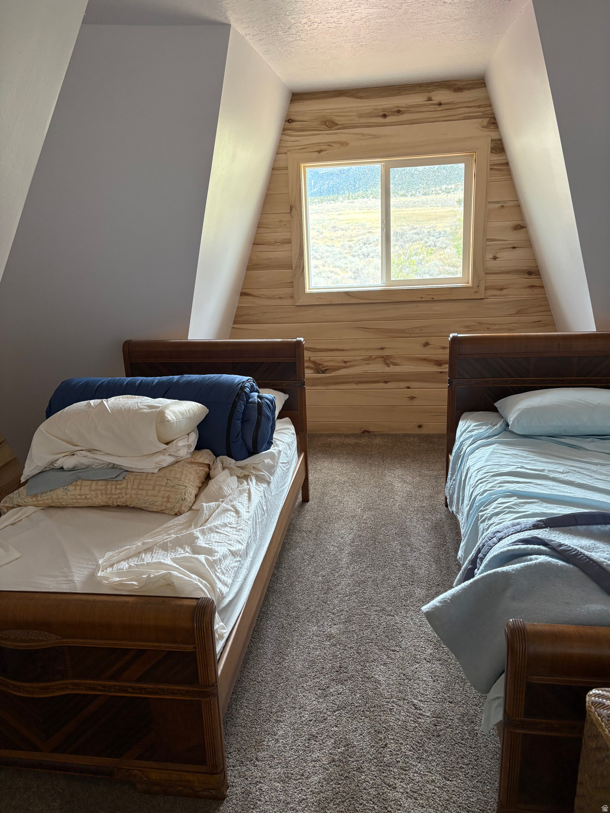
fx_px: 611
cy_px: 406
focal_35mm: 26
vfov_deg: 67.3
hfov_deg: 53.1
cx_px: 305
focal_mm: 5.96
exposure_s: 1/60
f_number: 1.6
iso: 125
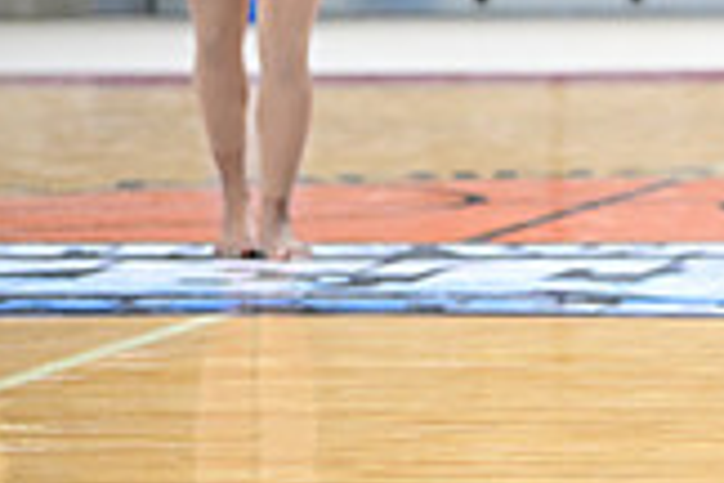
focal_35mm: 251
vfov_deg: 5.4
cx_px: 1287
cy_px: -255
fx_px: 5047
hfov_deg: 7.9
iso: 6400
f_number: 3.2
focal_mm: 70
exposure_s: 1/1000
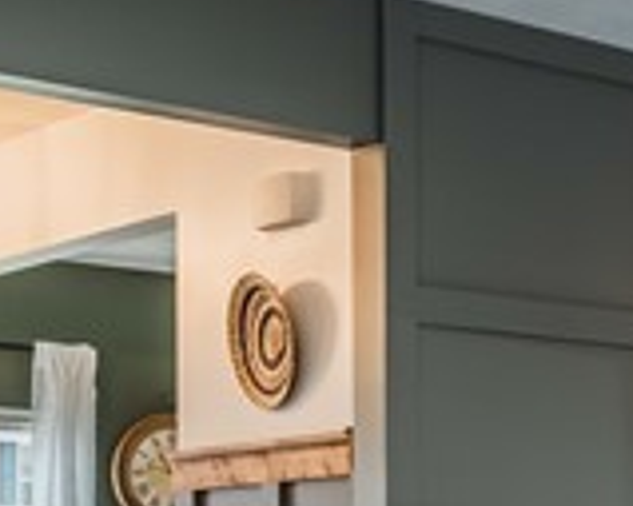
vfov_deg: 13.4
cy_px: 582
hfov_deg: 15.6
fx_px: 2101
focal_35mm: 112
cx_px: 975
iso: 500
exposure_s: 1/50
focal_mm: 17.5
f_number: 8
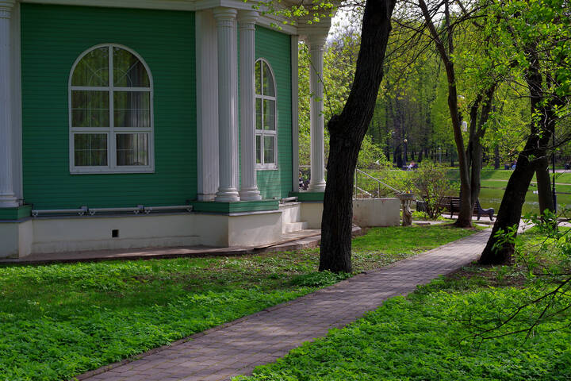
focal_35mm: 60
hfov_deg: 33.4
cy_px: 190
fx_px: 952
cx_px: 286
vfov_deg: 22.6
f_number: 5.6
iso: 100
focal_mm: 40
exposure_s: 1/250
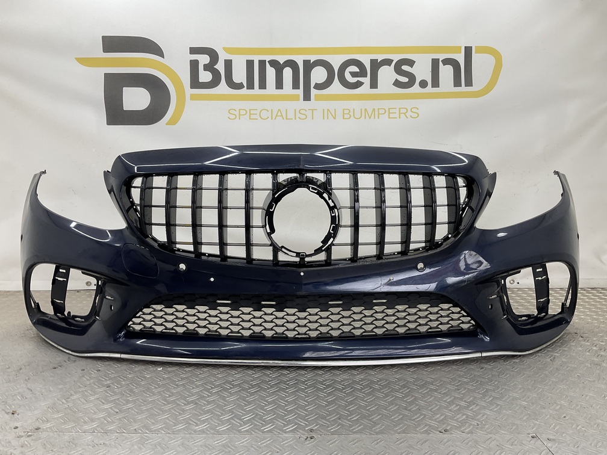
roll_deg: -0.6
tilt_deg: -8.4
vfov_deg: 48.2
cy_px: 228
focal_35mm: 29
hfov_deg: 61.7
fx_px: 509
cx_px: 304
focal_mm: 3
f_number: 1.8
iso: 25
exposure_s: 1/120
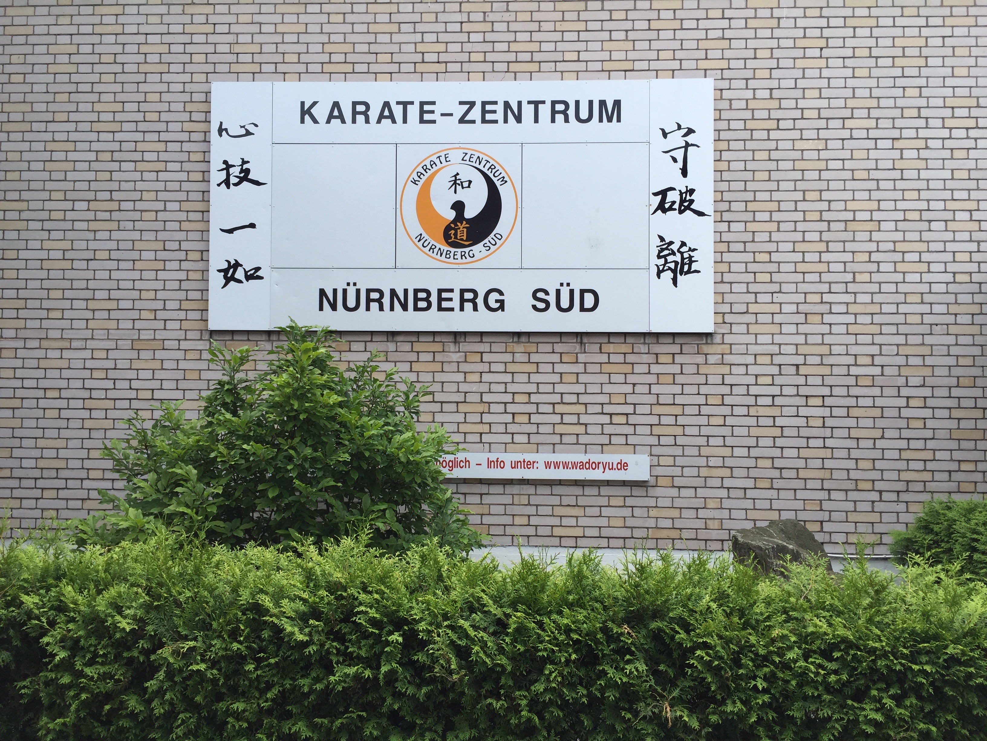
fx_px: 827
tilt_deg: +2.4
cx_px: 494
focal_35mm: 29
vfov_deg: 48.2
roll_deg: -2.1
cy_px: 370
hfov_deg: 61.7
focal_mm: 4.15
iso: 32
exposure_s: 1/879
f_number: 2.2
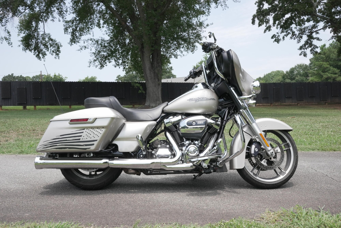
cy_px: 114
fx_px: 311
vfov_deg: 40.2
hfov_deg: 57.5
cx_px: 170
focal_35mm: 33
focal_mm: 32.8
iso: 1250
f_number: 13
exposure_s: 1/500
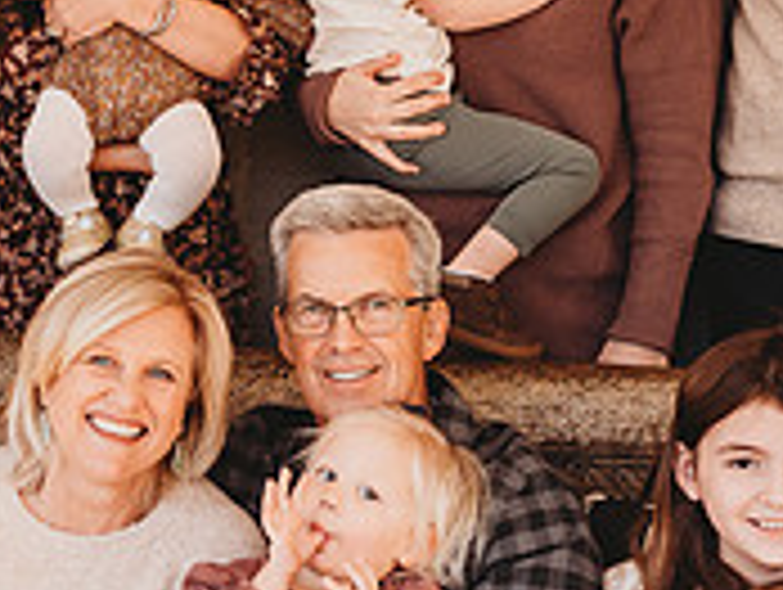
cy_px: 299
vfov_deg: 16.6
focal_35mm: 89
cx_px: 312
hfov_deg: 21.9
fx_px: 2016
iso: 250
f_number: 4.5
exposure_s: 1/200
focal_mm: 24
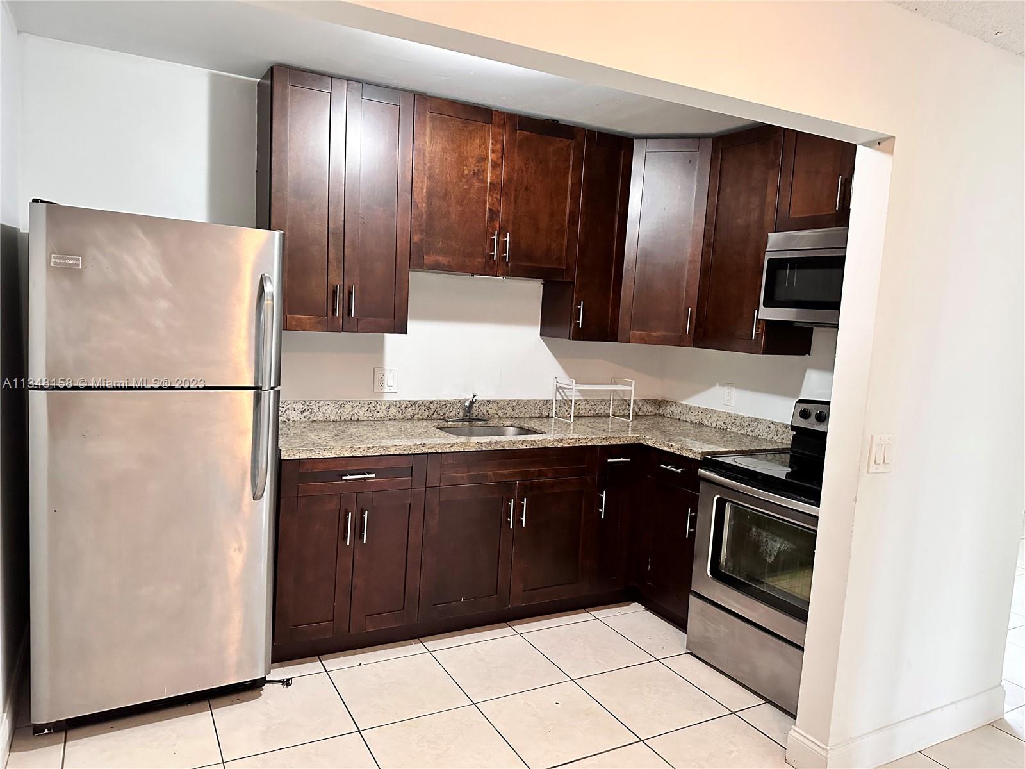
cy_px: 384
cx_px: 512
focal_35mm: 24
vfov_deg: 56.8
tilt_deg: -6.1
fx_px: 711
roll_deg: -3.5
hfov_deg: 71.6
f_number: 1.78
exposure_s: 1/60
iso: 800
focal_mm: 6.86
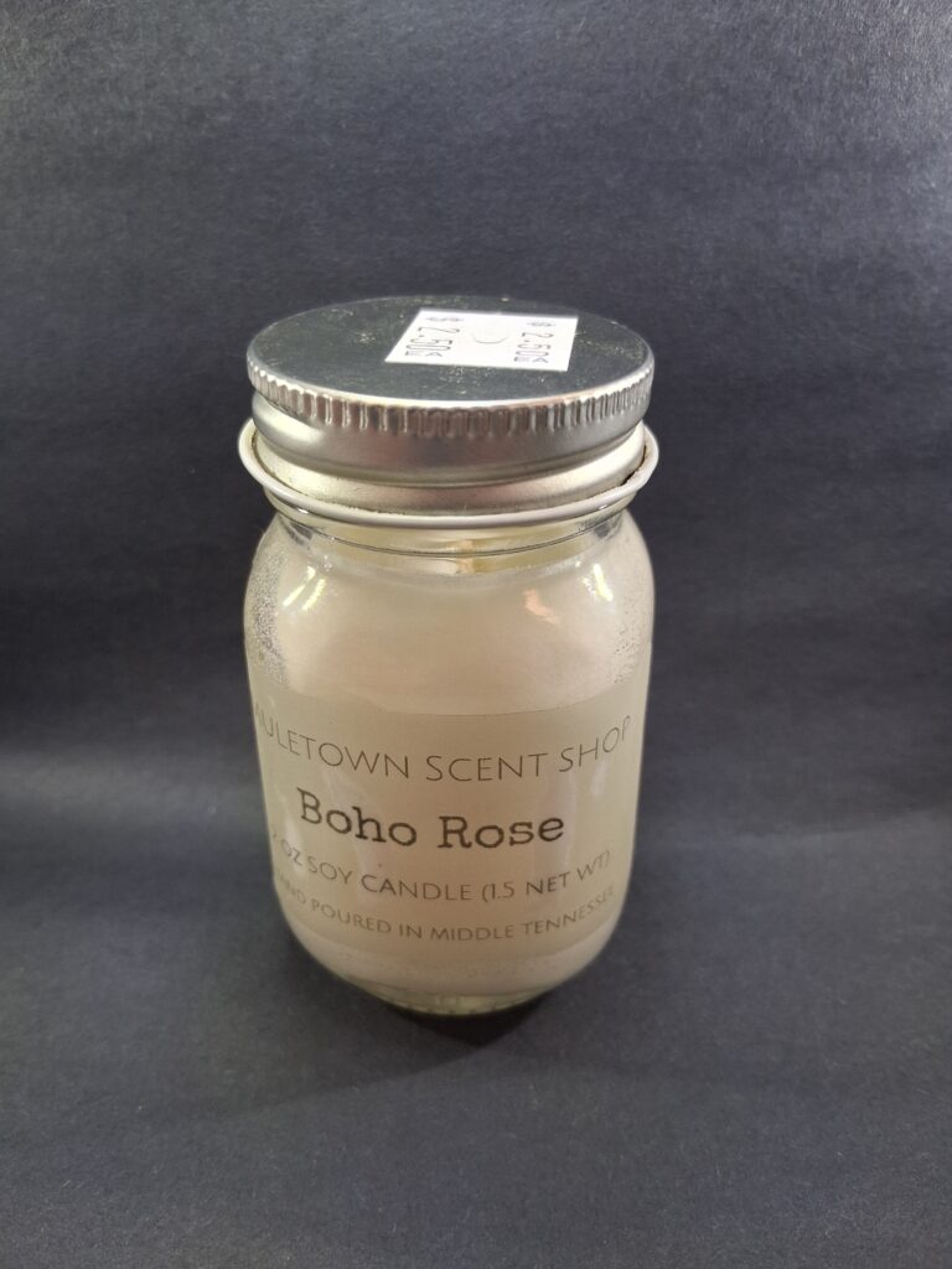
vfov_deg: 67.3
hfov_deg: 53.1
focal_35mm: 26
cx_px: 476
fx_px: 953
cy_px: 634
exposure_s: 1/120
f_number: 1.8
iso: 250
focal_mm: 3.98
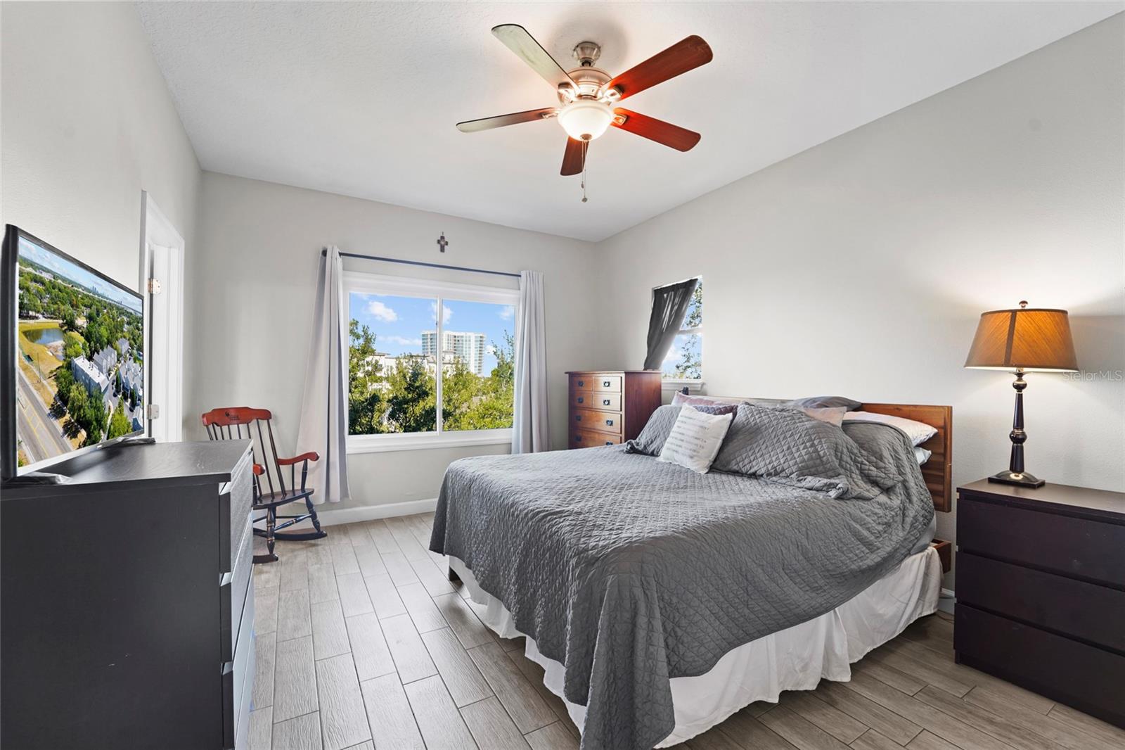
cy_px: 375
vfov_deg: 81.2
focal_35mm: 14
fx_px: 437
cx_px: 562
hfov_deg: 104.3
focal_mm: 14
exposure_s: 1
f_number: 8
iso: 200
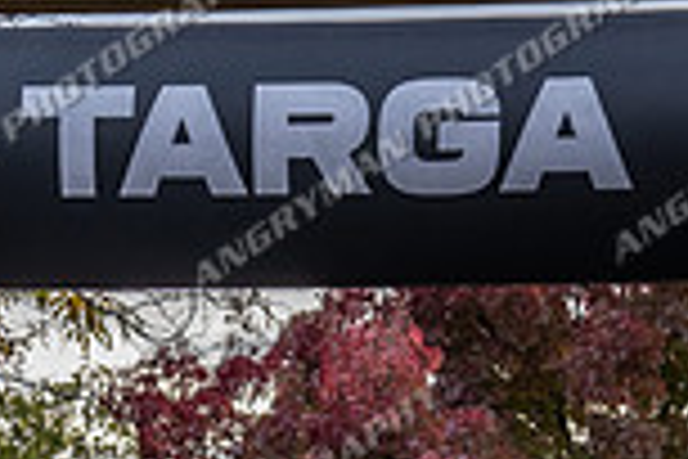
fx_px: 4720
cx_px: 162
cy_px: 857
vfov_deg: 5.5
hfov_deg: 8.3
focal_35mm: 247
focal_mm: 65
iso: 400
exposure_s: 1/125
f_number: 5.6
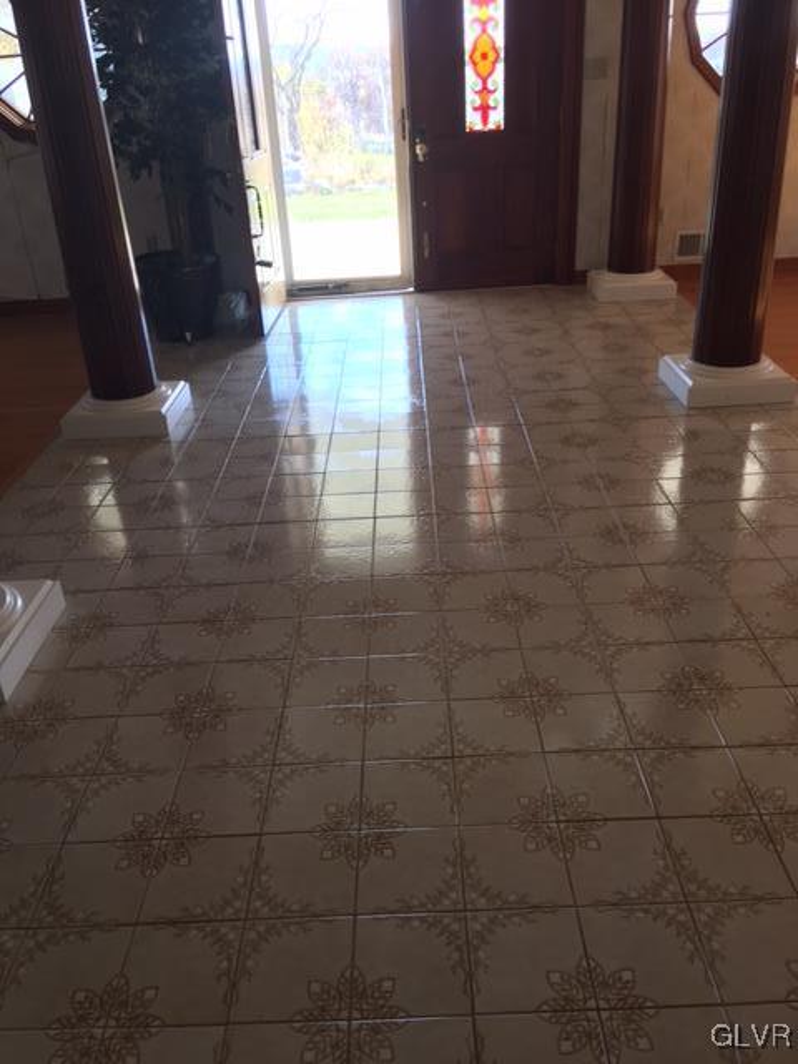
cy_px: 532
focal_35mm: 29
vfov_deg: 61.7
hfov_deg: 48.2
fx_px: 891
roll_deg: +4.1
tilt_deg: -28.0
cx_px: 399
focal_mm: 4.15
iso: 32
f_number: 2.2
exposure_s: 1/60
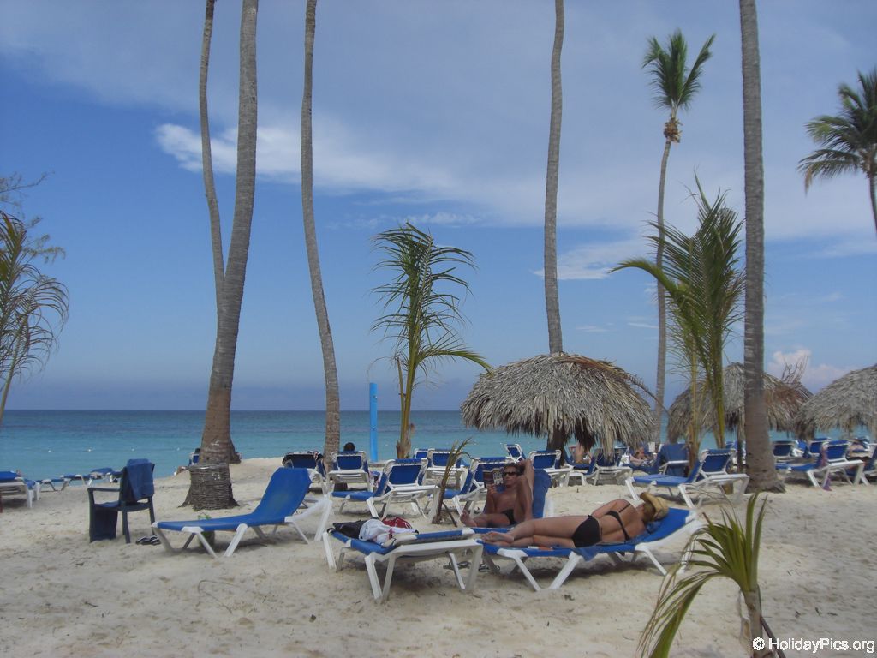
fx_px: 963
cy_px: 329
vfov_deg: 37.7
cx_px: 438
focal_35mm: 38
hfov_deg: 49.0
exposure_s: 1/125
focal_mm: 6.2
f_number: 8
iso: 64
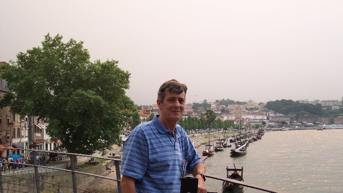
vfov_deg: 28.2
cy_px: 126
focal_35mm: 42
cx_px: 171
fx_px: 382
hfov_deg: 48.4
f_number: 2.8
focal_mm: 8
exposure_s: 1/500
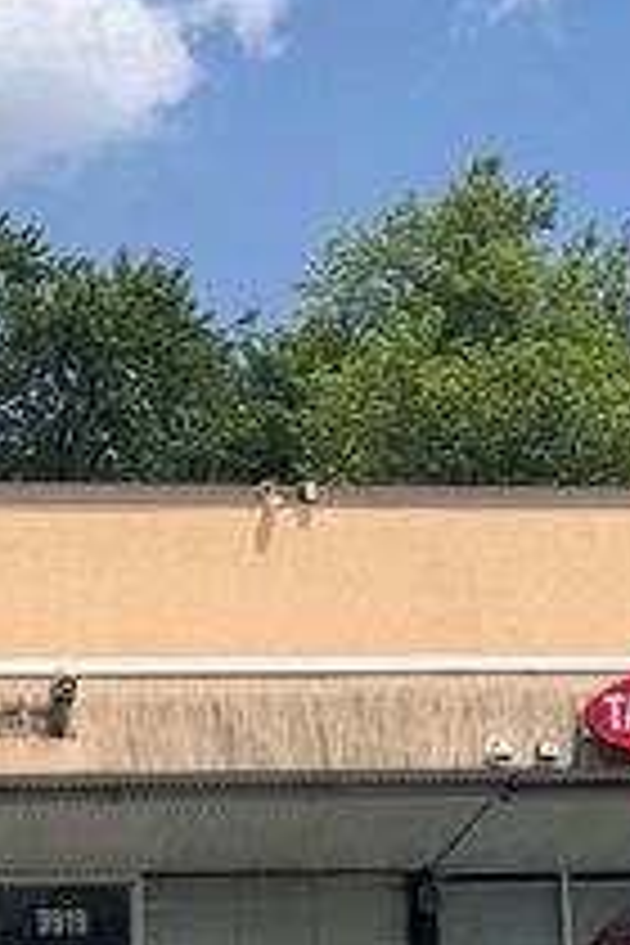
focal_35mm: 119
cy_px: 799
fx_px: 3124
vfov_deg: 17.0
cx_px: 22
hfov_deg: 11.4
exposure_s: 1/6410
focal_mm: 6.76
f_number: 1.78
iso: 64
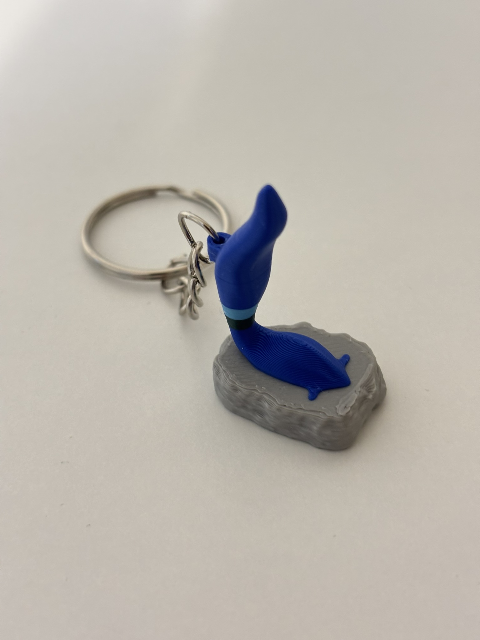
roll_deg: +1.5
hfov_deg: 28.0
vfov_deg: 36.8
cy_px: 320
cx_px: 240
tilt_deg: -42.9
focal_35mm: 52
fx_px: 961
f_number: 1.6
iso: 200
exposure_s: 1/33
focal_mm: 5.96
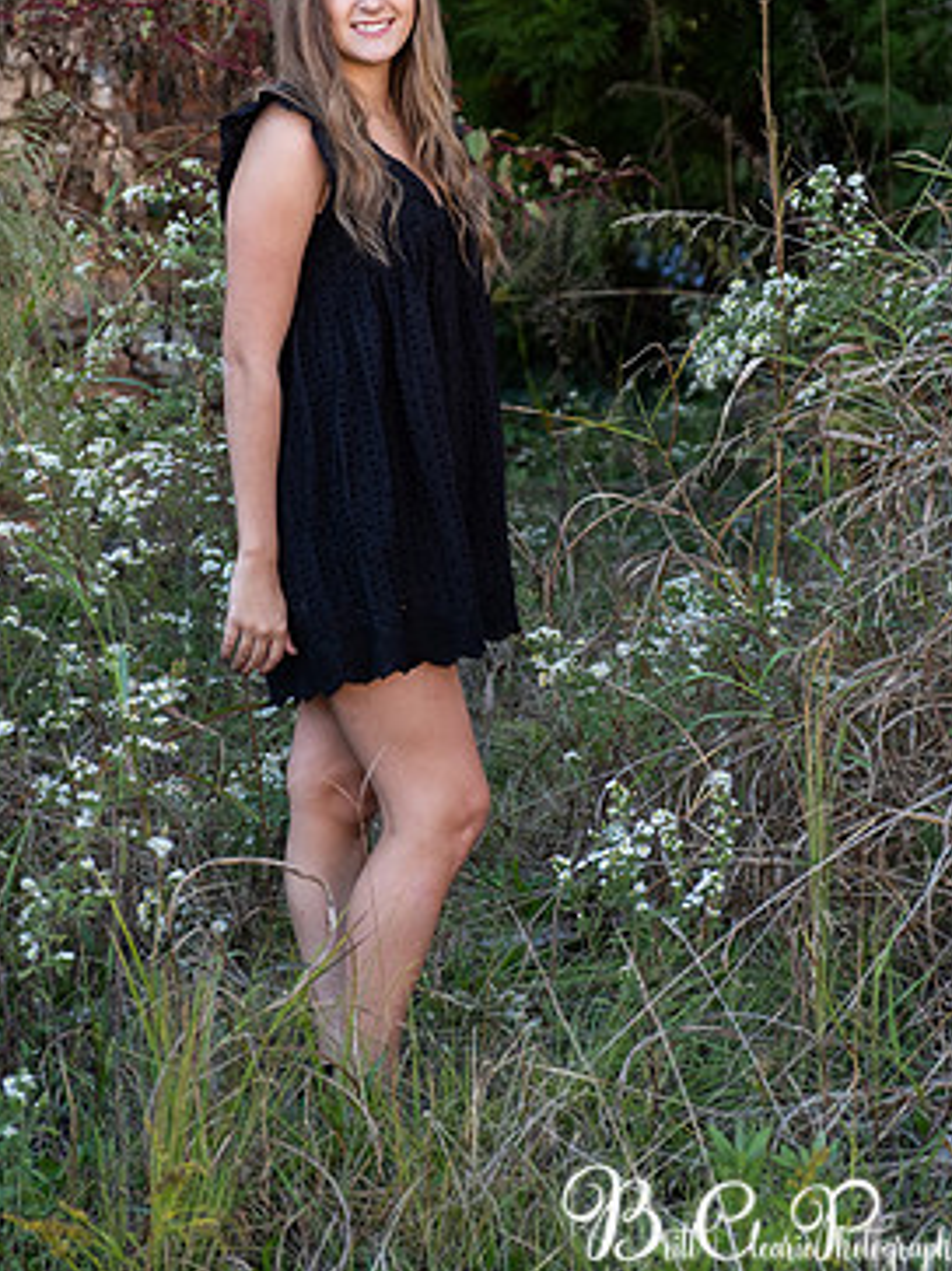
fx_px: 3632
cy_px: 522
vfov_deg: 19.8
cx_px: 483
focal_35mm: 99
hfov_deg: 14.9
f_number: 3.6
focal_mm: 55
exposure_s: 1/250
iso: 400
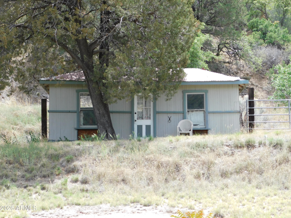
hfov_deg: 24.4
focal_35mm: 80
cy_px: 109
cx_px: 146
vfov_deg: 18.4
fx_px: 673
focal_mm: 14.2
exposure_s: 1/250
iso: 125
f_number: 4.4
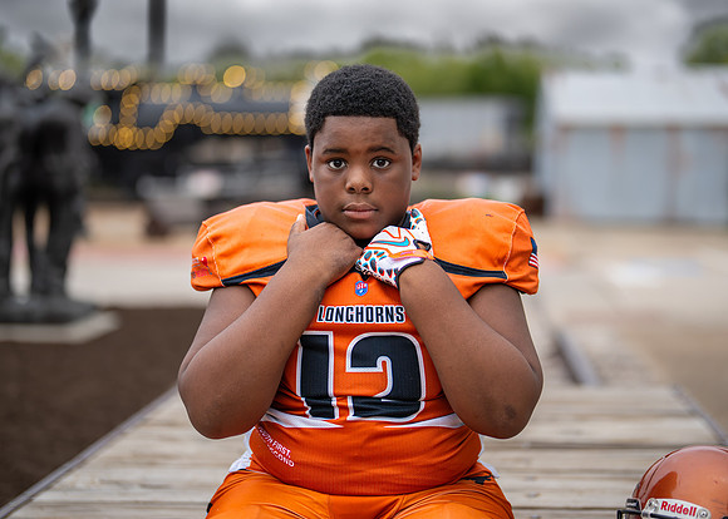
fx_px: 1177
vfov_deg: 24.9
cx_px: 385
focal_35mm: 57
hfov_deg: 34.4
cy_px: 242
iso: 320
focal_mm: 50
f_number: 1.2
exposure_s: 1/1000
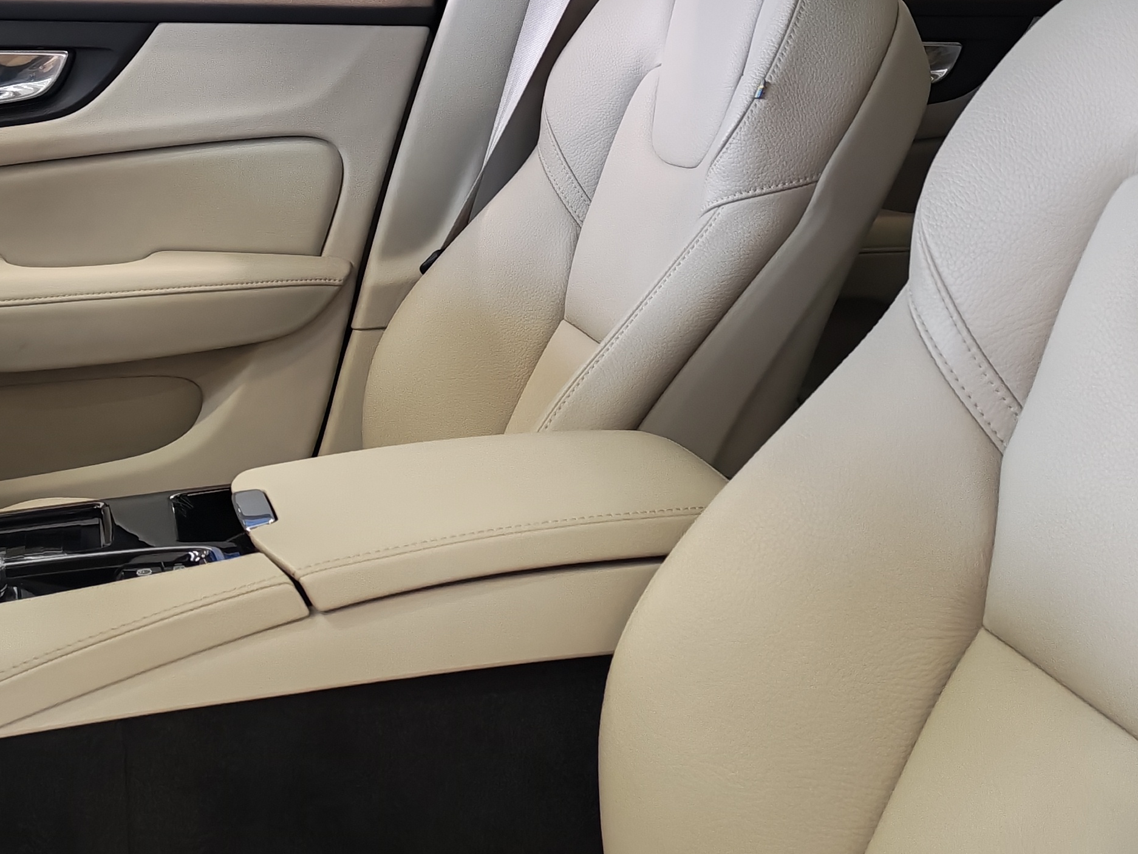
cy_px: -67
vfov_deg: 23.4
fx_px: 1940
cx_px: 569
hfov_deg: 32.7
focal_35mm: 59
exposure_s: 1/100
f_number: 1.9
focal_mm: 6.12
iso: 762
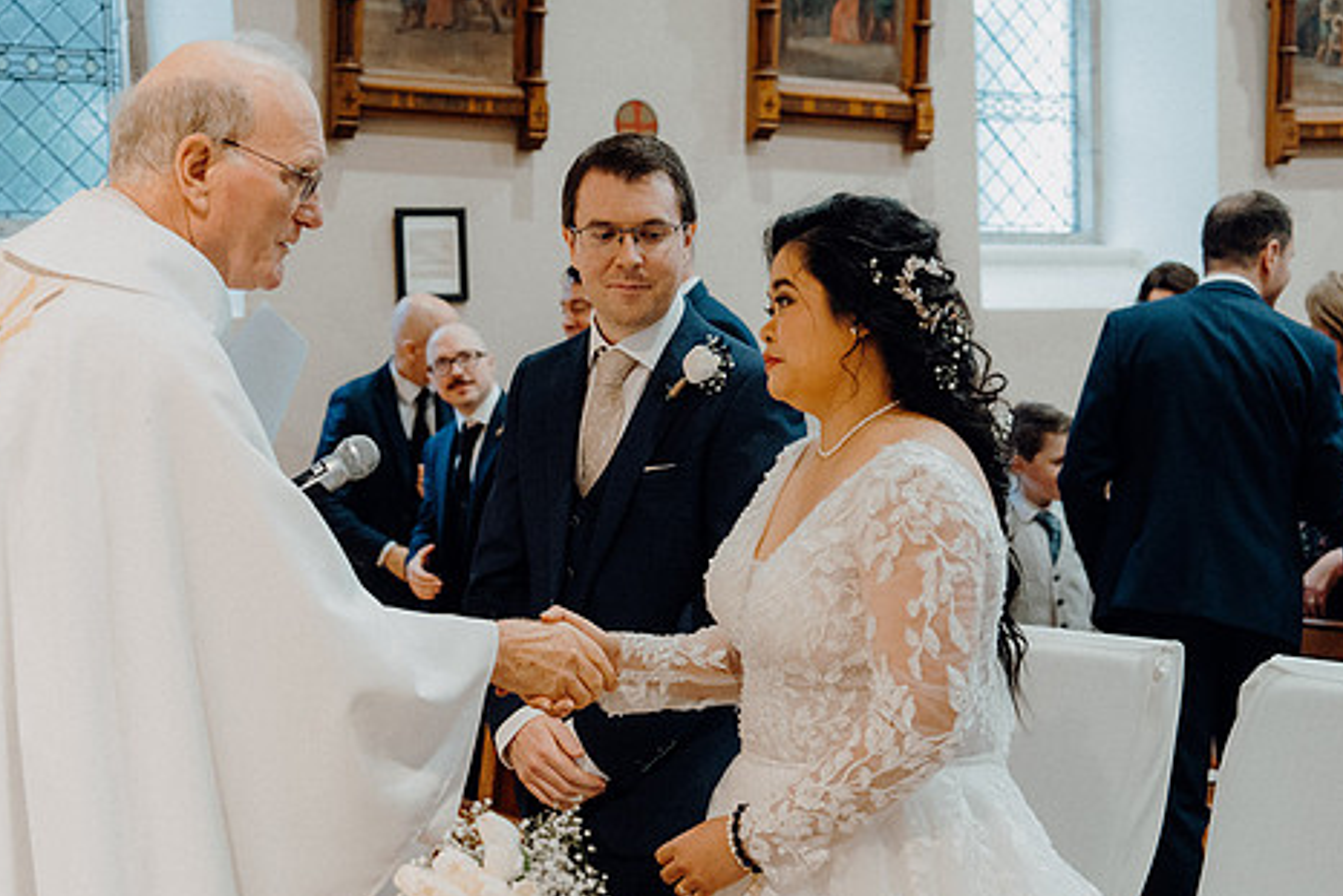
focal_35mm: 56
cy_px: 552
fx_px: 2090
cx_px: 651
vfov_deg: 24.2
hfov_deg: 35.6
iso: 2500
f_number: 3.5
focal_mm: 45
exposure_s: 1/160
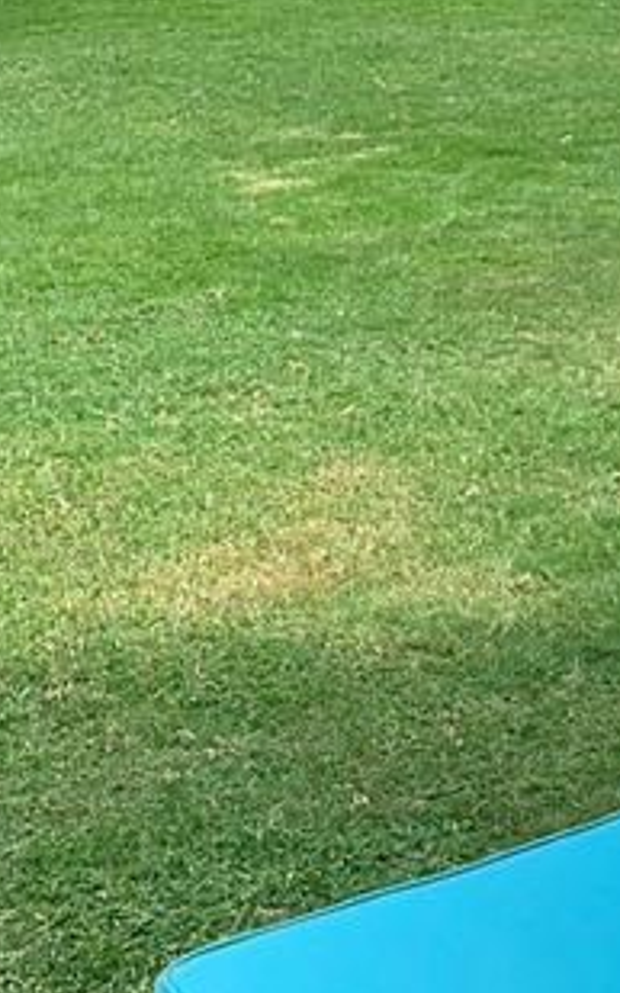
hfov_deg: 12.6
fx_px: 2570
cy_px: -3
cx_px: 1079
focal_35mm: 95
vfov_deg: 21.1
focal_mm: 4.25
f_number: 1.8
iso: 25
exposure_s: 1/483
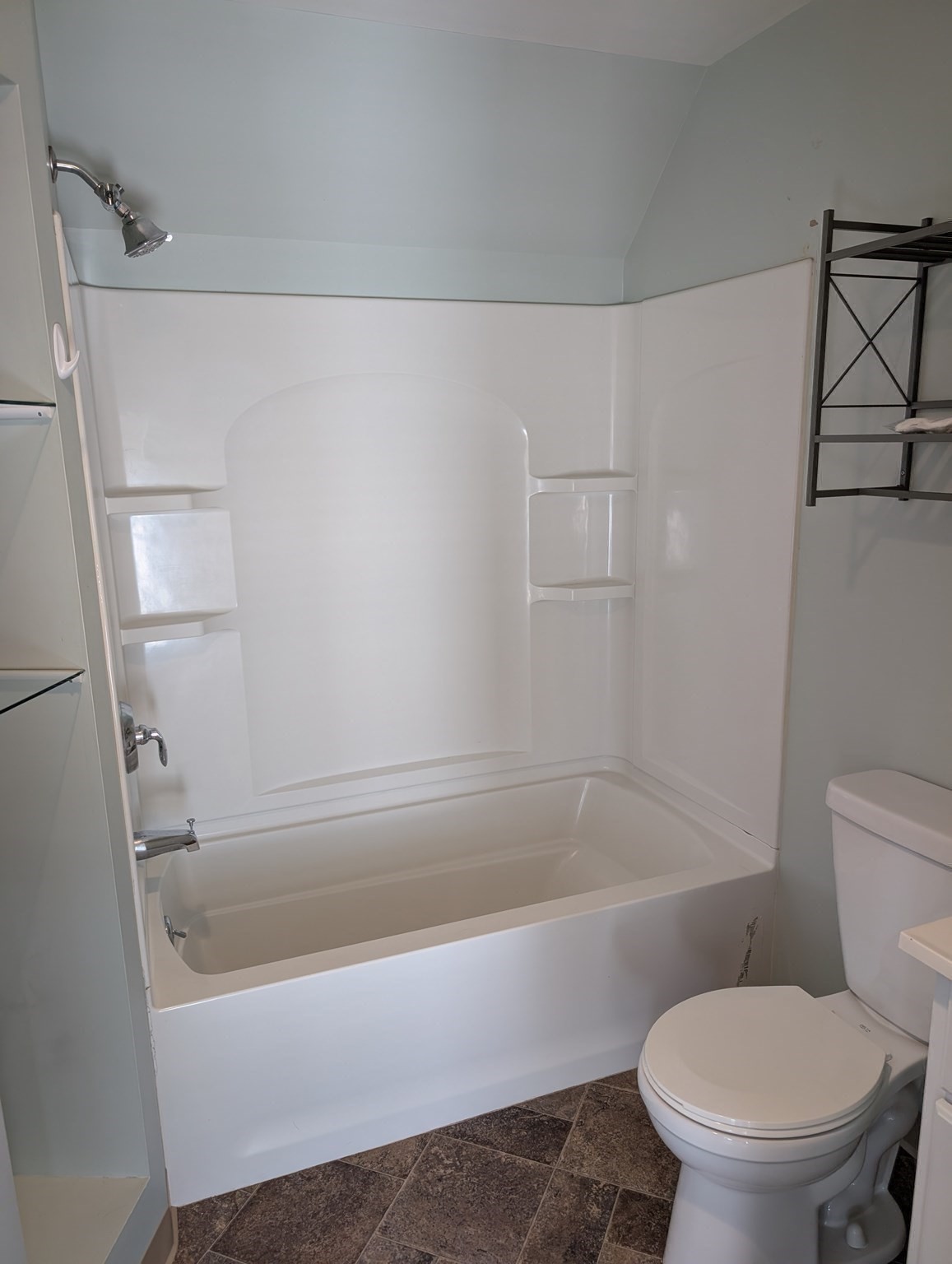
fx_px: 878
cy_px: 632
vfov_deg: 71.5
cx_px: 476
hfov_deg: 56.9
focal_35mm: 24
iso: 176
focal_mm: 6.9
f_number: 1.68
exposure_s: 1/60
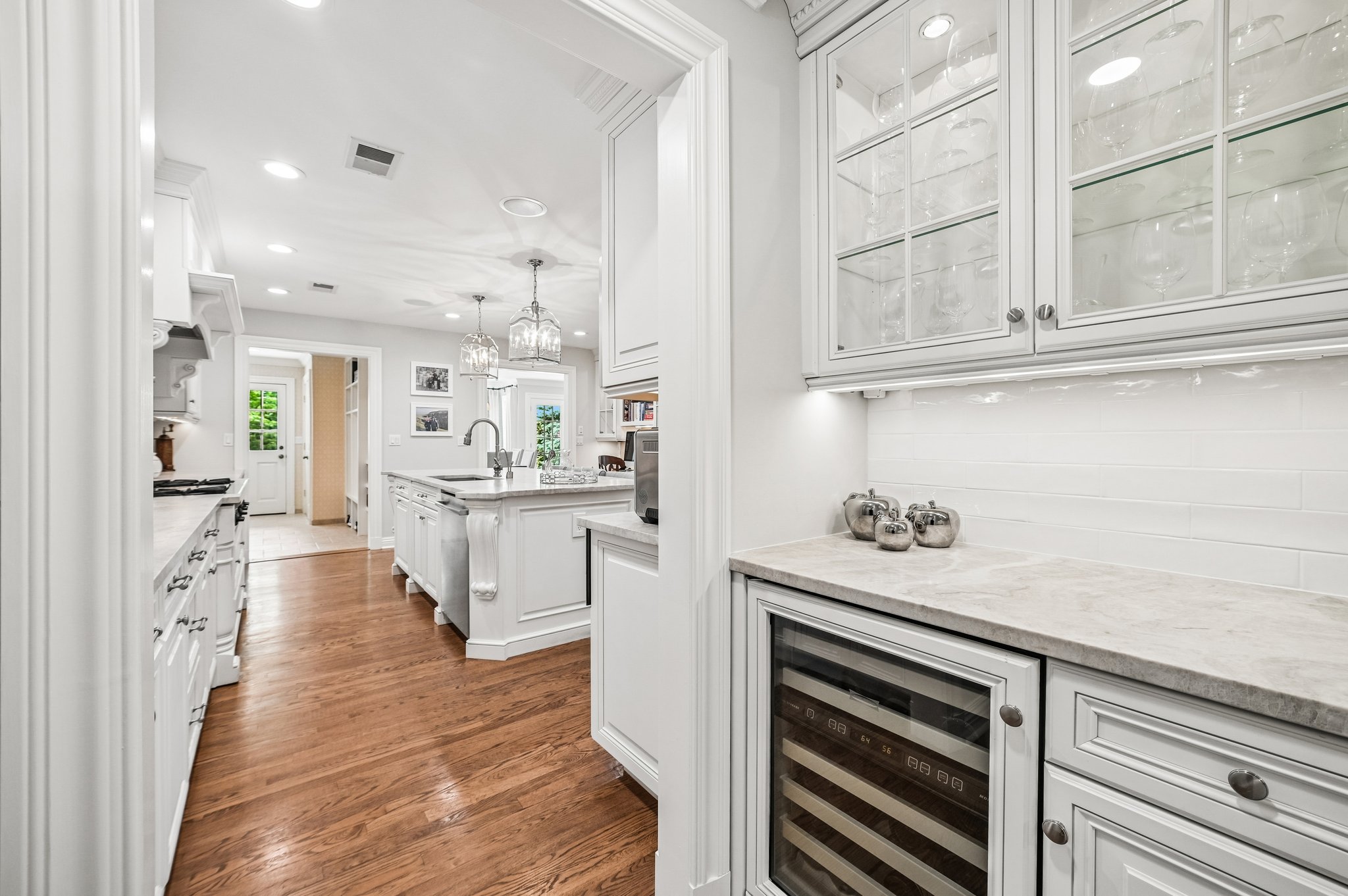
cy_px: 448
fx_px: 524
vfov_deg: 81.1
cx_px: 674
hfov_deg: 104.3
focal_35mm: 14
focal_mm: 14
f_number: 6.3
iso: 800
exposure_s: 1/100
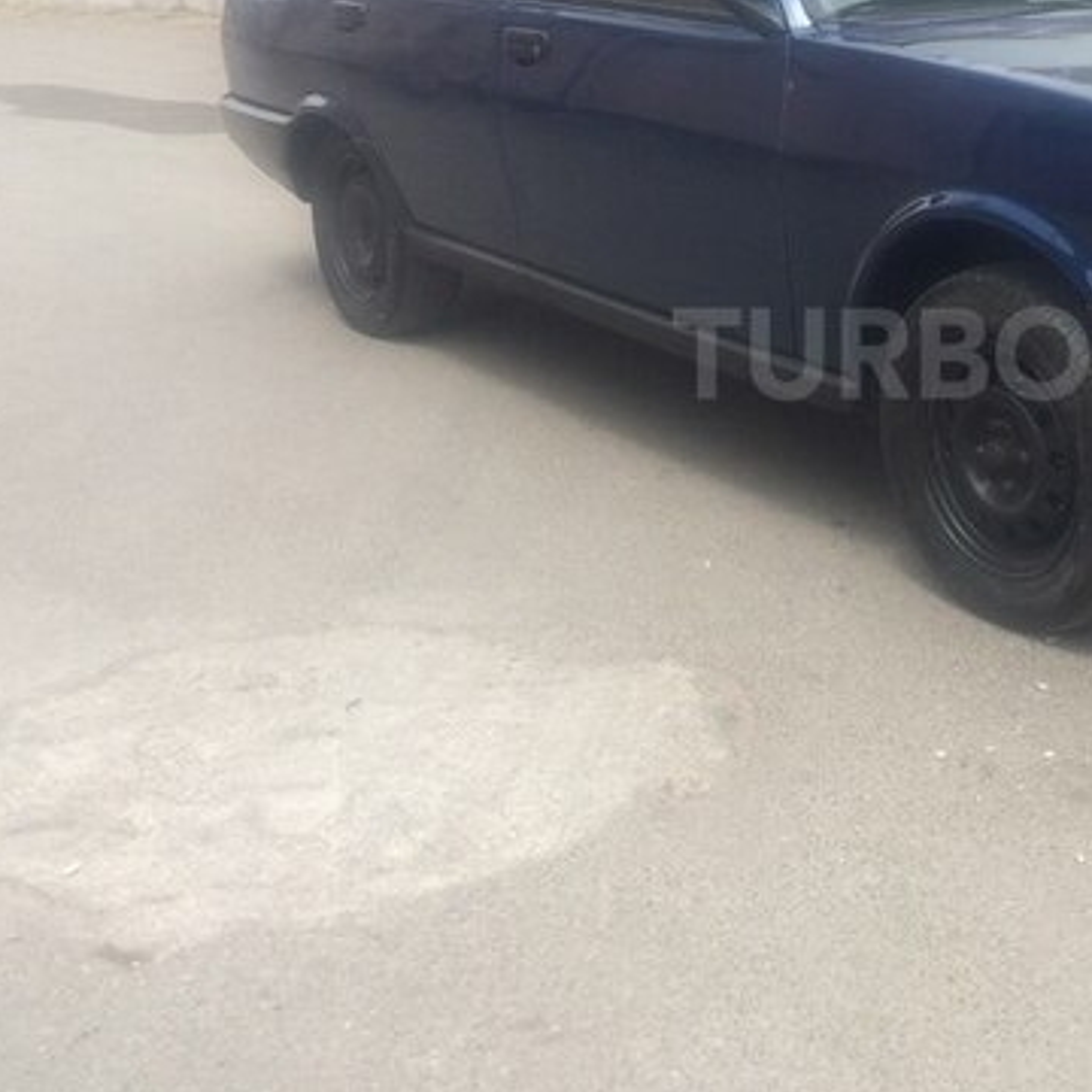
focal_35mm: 47
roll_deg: -1.5
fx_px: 1677
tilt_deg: -13.1
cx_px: 983
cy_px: 353
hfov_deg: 34.1
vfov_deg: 35.7
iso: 32
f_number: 2.2
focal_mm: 4.15
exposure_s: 1/1282
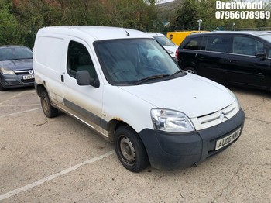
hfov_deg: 63.5
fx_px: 219
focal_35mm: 28
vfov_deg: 49.7
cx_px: 136
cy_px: 102
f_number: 1.8
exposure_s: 1/1429
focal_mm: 4
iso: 20
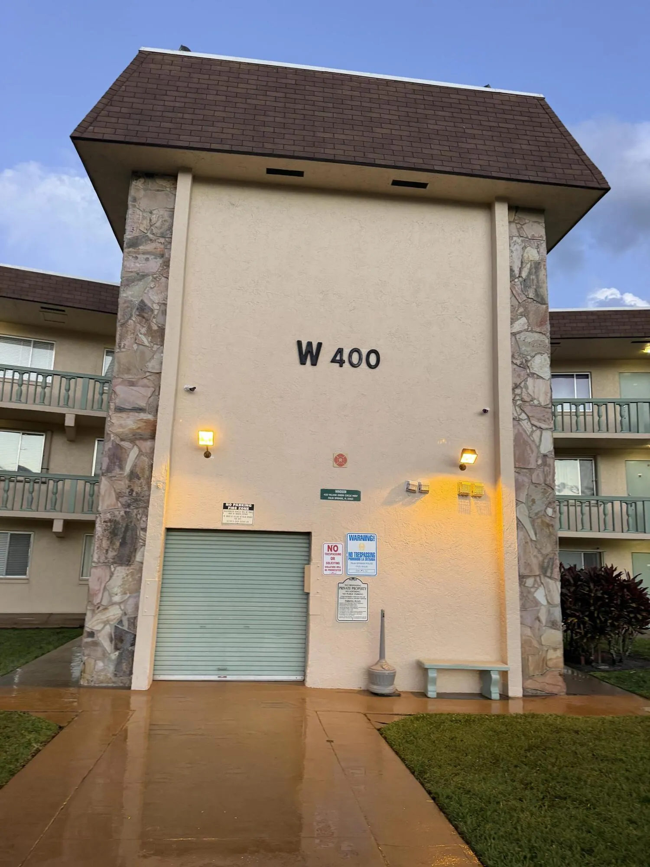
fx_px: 601
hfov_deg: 56.8
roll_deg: -2.6
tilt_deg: +9.8
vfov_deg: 71.6
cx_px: 325
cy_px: 434
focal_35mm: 24
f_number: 1.78
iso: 200
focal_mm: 6.76
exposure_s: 1/60
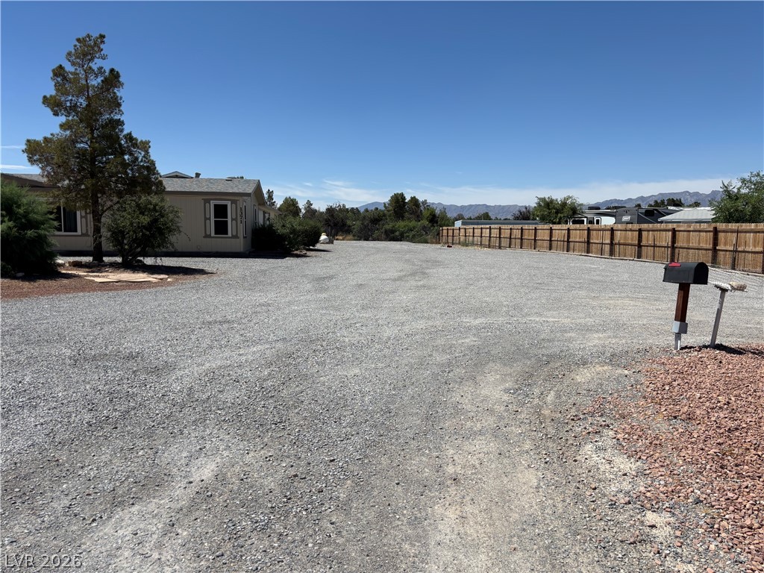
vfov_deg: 53.1
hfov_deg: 67.3
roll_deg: -0.9
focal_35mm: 26
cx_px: 382
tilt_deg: -5.5
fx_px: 574
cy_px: 286
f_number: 1.6
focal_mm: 5.96
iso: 50
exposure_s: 1/6329
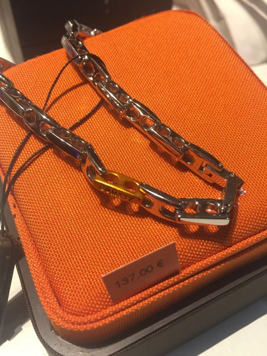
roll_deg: +1.4
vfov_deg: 61.7
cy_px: 178
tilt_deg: -43.0
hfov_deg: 48.2
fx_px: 298
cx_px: 134
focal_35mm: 29
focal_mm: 4.15
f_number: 2.2
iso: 160
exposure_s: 1/33
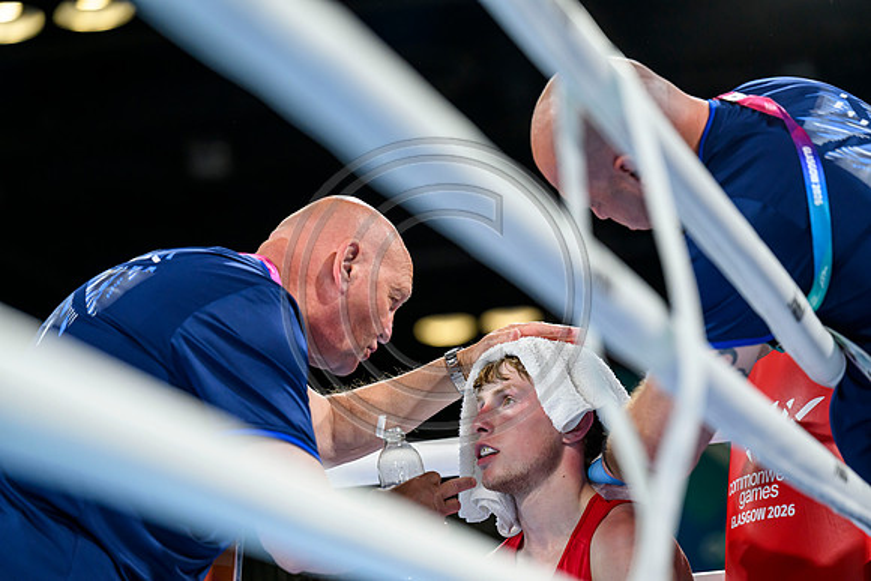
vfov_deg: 10.6
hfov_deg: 15.8
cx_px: 436
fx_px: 3146
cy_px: 290
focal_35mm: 130
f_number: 3.2
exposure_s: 1/2000
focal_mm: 130
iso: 2000
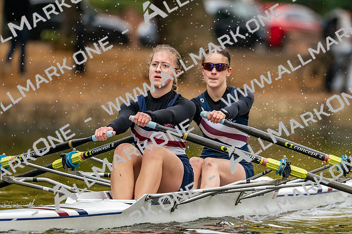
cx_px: 176
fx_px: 5863
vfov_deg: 2.3
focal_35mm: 600
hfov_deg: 3.4
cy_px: 117
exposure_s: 1/2500
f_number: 4.5
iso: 2800
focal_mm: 400
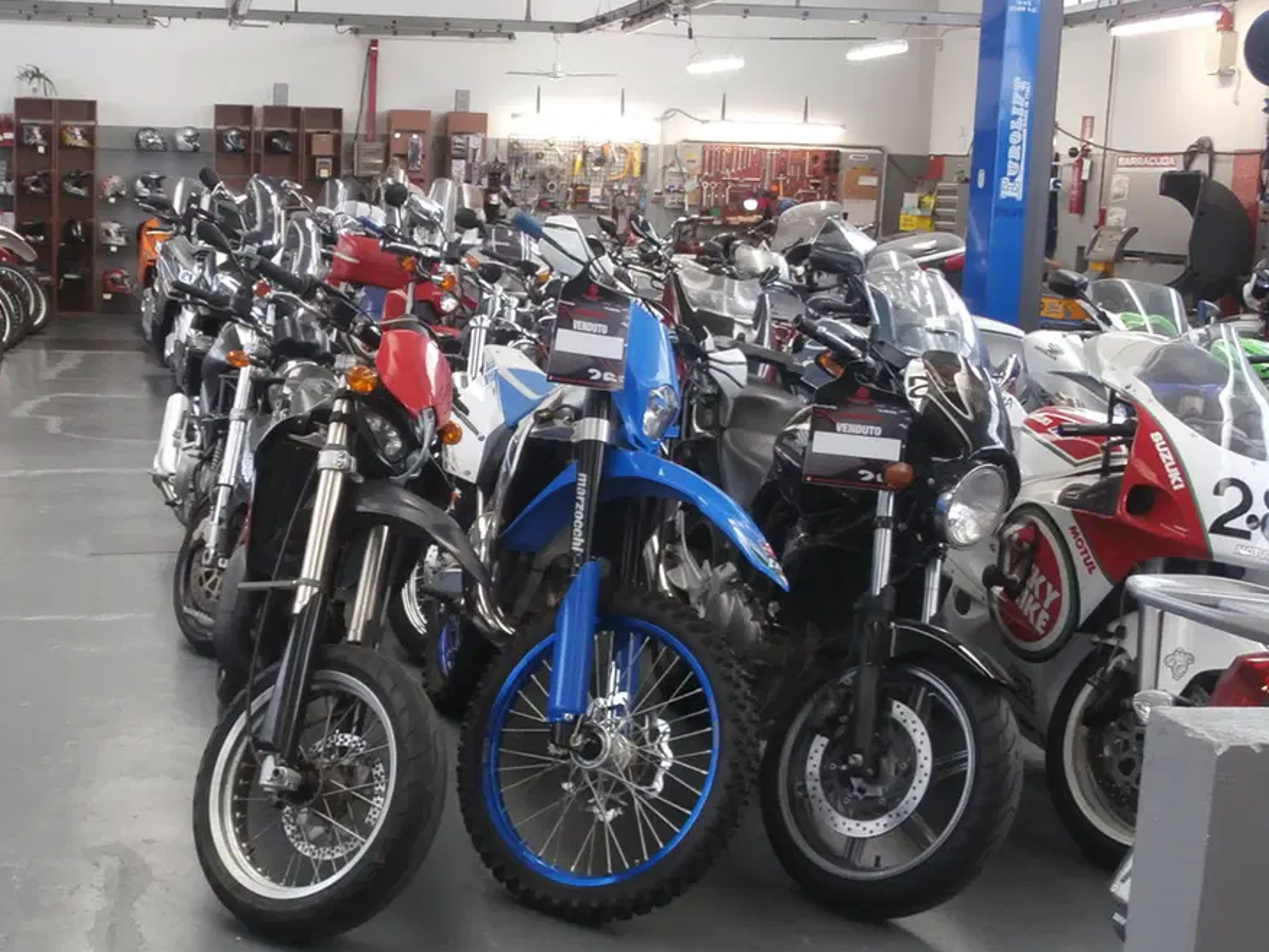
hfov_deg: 36.4
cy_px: 473
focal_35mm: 52
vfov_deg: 28.0
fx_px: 1907
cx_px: 402
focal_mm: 6.67
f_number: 3.9
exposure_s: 1/8
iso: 100
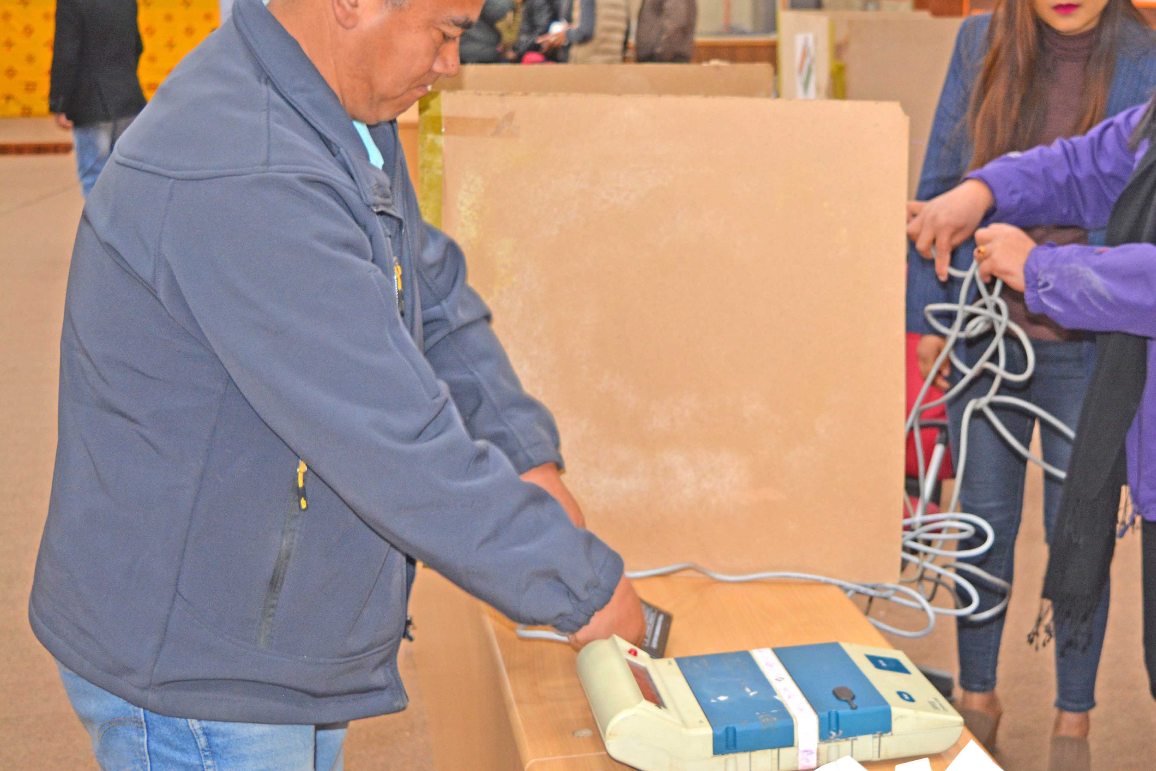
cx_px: 898
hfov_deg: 34.7
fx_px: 1798
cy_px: 341
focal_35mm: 56
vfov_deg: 24.2
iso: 500
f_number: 4
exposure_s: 1/60
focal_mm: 24
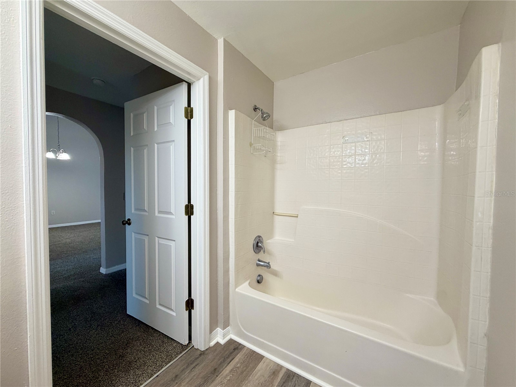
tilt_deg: -1.8
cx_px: 258
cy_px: 194
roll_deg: -0.1
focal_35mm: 14
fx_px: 209
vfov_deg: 85.7
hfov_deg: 102.1
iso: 200
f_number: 2.2
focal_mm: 2.22
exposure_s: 1/60
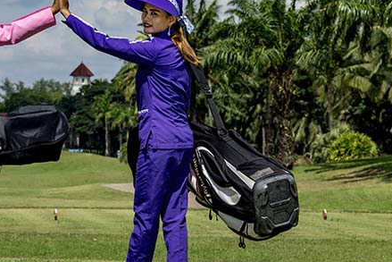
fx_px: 2309
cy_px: 127
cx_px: -30
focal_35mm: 212
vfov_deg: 6.5
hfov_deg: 9.6
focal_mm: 97
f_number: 10
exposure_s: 1/200
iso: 64
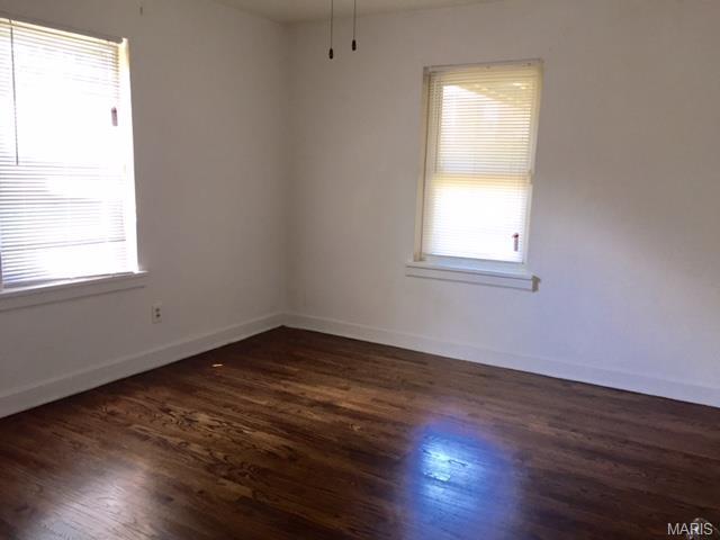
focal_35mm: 29
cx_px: 360
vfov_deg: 48.2
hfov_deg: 61.7
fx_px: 603
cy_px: 270
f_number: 2.2
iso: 50
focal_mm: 4.15
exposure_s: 1/30
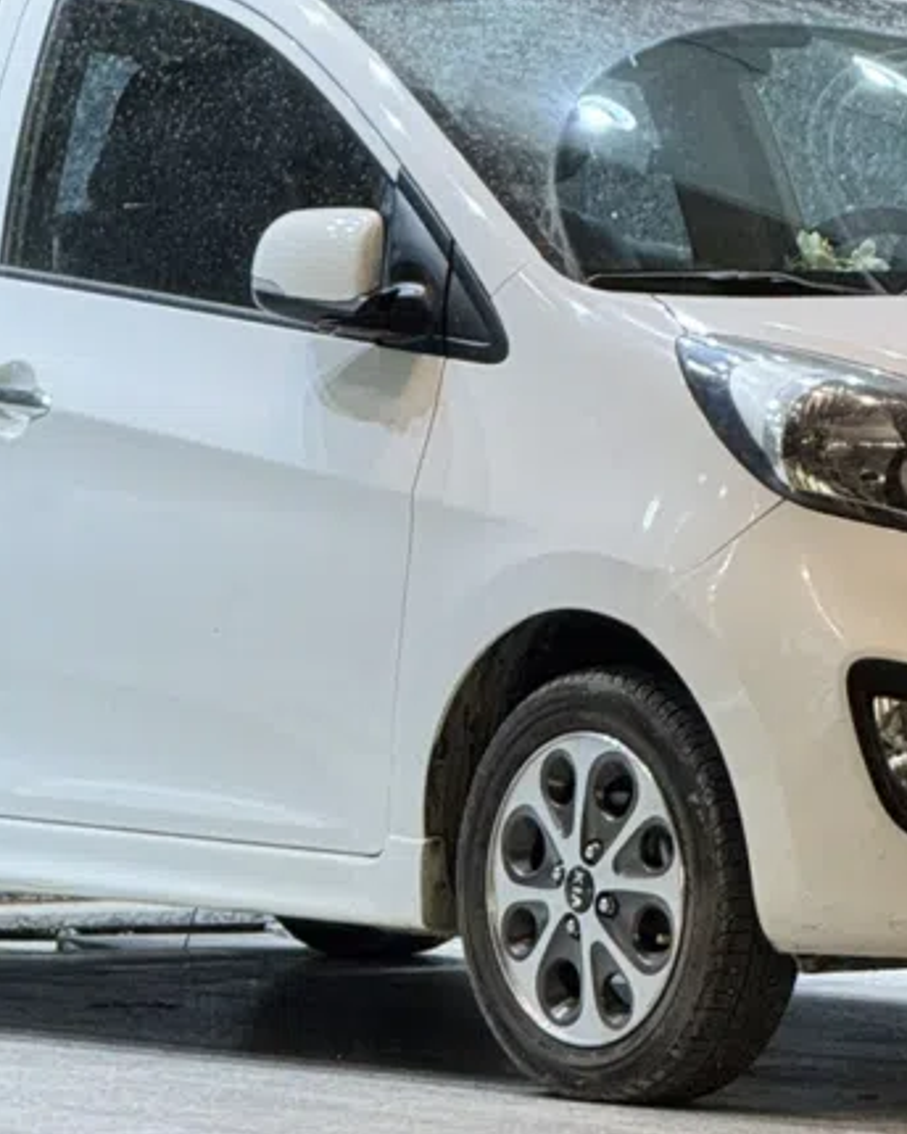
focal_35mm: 372
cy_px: 434
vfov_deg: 5.2
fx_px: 12482
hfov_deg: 4.2
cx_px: 601
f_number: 2.8
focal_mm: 15.66
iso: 160
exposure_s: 1/50
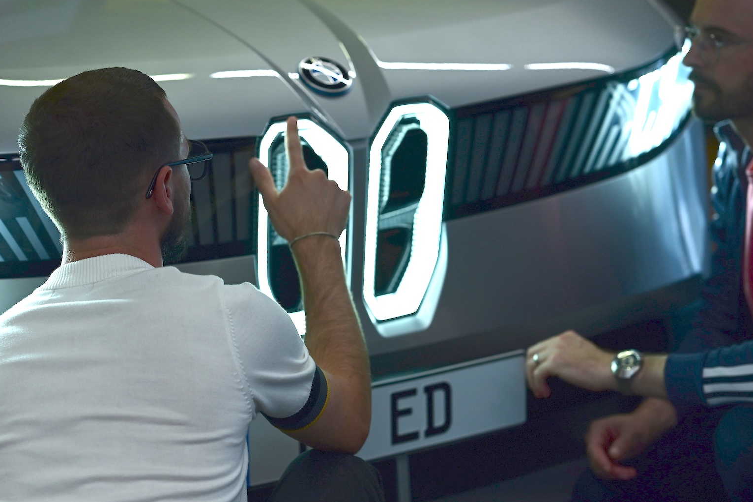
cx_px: 354
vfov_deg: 12.3
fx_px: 2321
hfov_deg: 18.4
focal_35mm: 111
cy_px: 251
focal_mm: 85
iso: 500
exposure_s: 1/400
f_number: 2.8
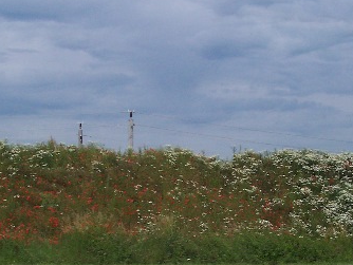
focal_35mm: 91
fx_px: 929
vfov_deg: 16.2
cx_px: 149
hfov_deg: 21.5
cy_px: 204
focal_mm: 8
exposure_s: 1/500
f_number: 4.8
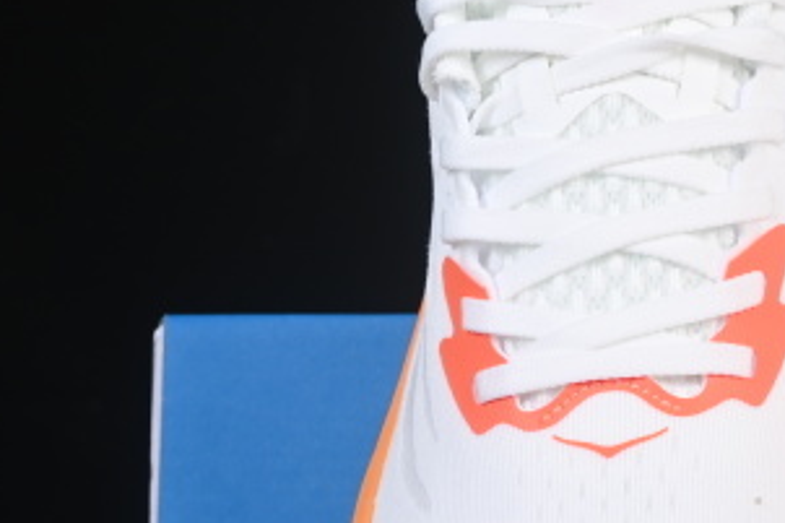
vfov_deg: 6.9
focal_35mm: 199
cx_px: 855
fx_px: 4337
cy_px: 407
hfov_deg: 10.2
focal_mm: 50
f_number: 8
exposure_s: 1/80
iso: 160
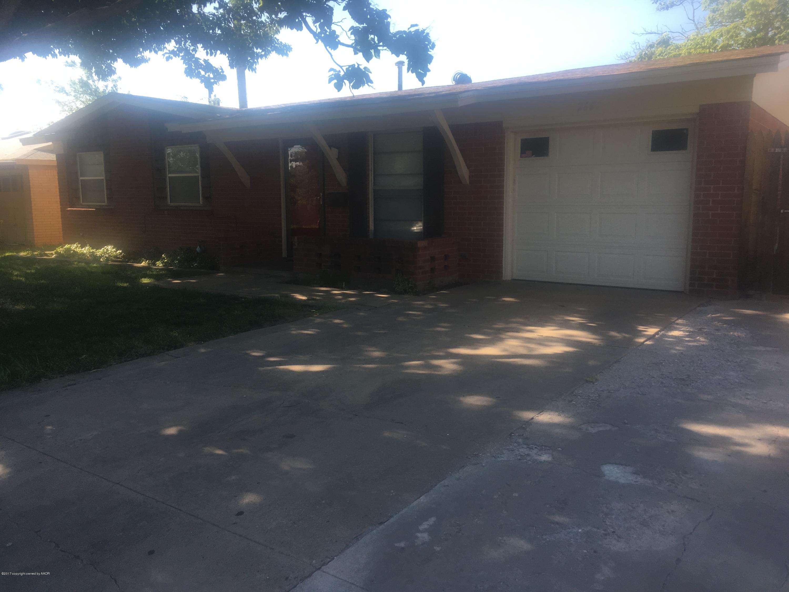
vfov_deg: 48.2
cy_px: 296
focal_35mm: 29
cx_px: 394
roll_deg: +0.5
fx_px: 661
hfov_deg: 61.7
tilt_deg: -8.2
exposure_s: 1/361
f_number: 2.2
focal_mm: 4.15
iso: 25
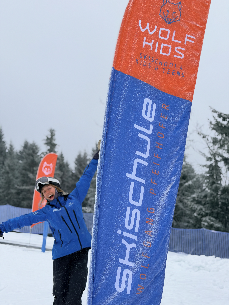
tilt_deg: +6.9
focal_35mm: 48
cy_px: 152
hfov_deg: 30.3
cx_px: 114
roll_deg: -0.8
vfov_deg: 39.7
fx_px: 423
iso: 64
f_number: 1.78
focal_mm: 6.76
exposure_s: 1/460
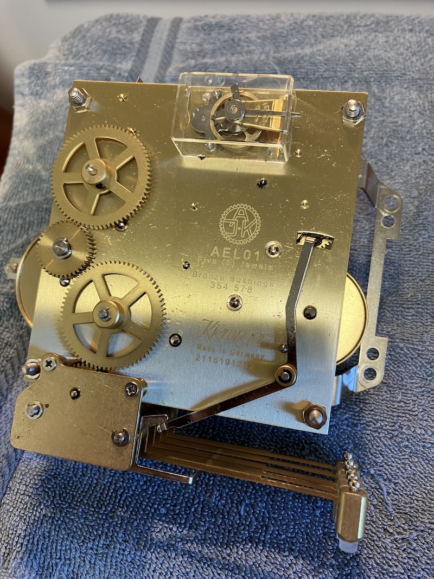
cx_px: 217
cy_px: 290
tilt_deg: -60.5
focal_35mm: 28
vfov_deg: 63.4
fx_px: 468
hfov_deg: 49.7
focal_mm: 3.99
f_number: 1.8
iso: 50
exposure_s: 1/60
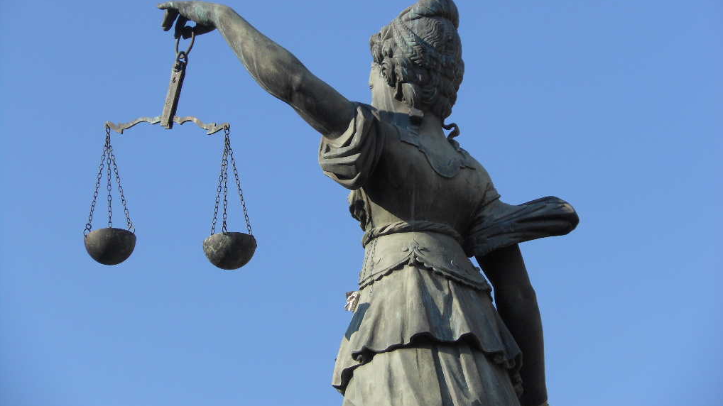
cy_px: 143
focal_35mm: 182
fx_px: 3488
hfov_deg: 11.8
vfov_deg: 6.7
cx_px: 362
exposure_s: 1/320
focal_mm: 29.8
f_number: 5.5
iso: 80
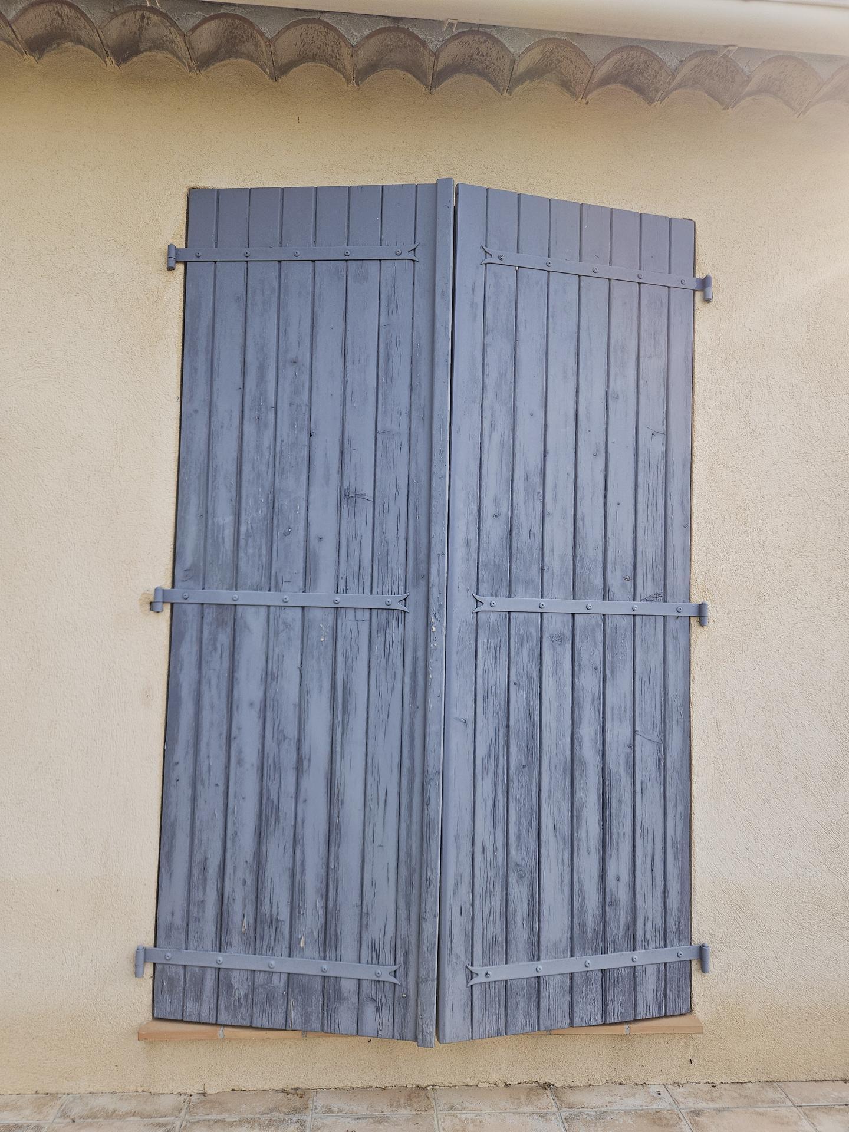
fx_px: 752
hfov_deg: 58.9
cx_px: 424
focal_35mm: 23
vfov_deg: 73.9
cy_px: 566
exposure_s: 1/319
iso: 25
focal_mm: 5.4
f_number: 1.8
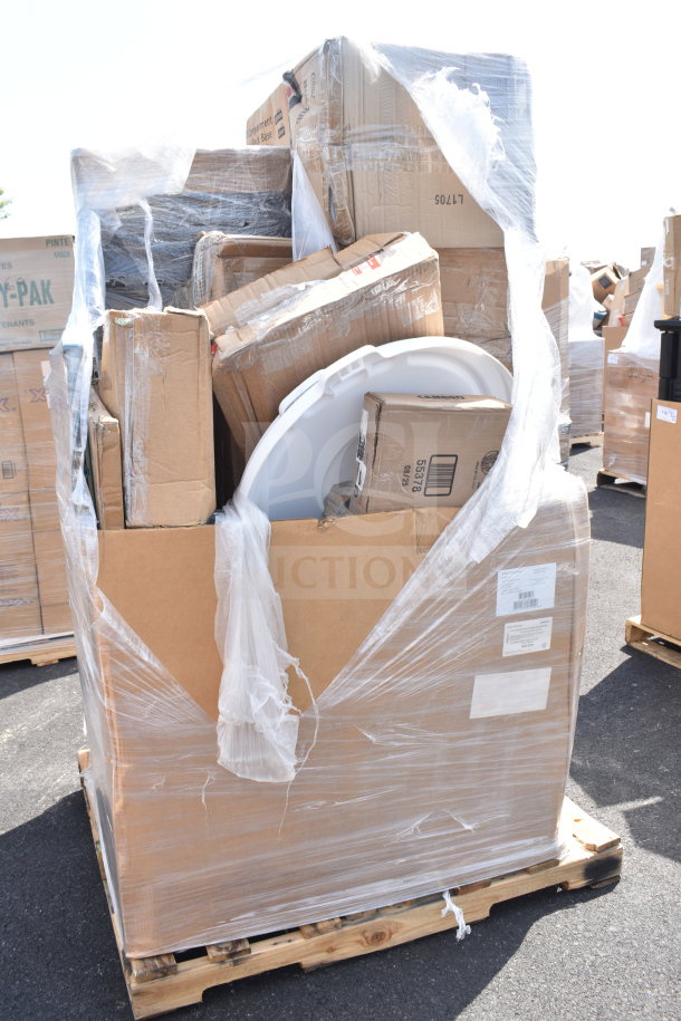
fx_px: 851
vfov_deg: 61.9
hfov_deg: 43.6
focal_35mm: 30
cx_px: 340
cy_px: 510
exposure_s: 1/200
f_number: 7.1
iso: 200
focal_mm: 20
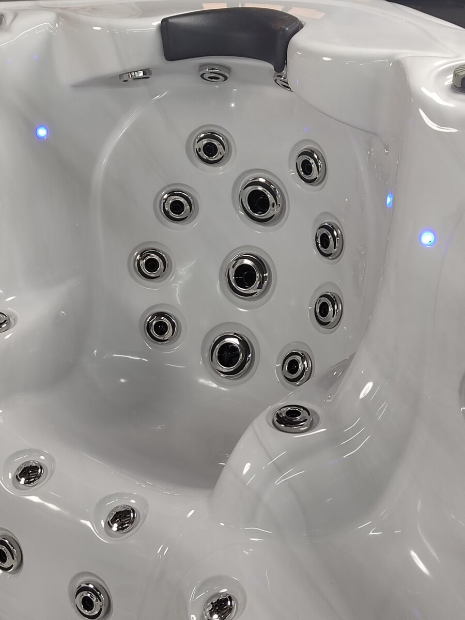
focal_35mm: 50
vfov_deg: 38.2
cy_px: 310
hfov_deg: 29.1
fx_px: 896
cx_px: 232
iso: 1188
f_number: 1.9
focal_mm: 5.52
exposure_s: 1/100
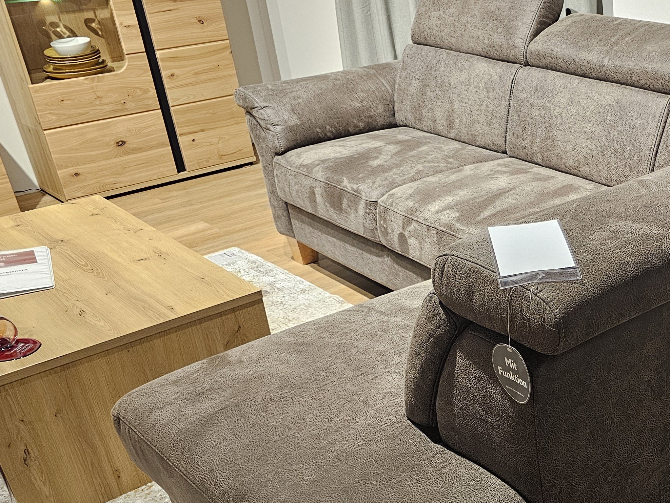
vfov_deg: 31.6
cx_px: 596
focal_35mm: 45
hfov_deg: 39.2
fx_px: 871
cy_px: 382
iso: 400
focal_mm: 6.3
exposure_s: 1/100
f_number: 1.7
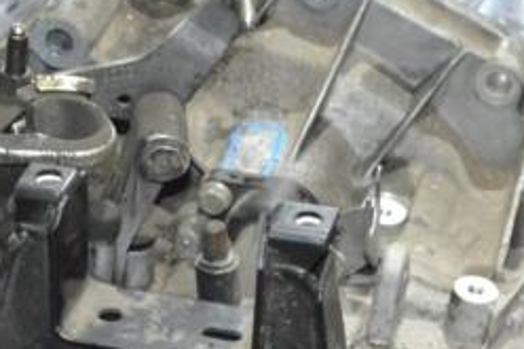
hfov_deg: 12.6
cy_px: 343
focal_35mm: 163
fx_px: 2374
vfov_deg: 8.4
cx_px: 270
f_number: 5.3
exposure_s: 1/60
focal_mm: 45
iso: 3200
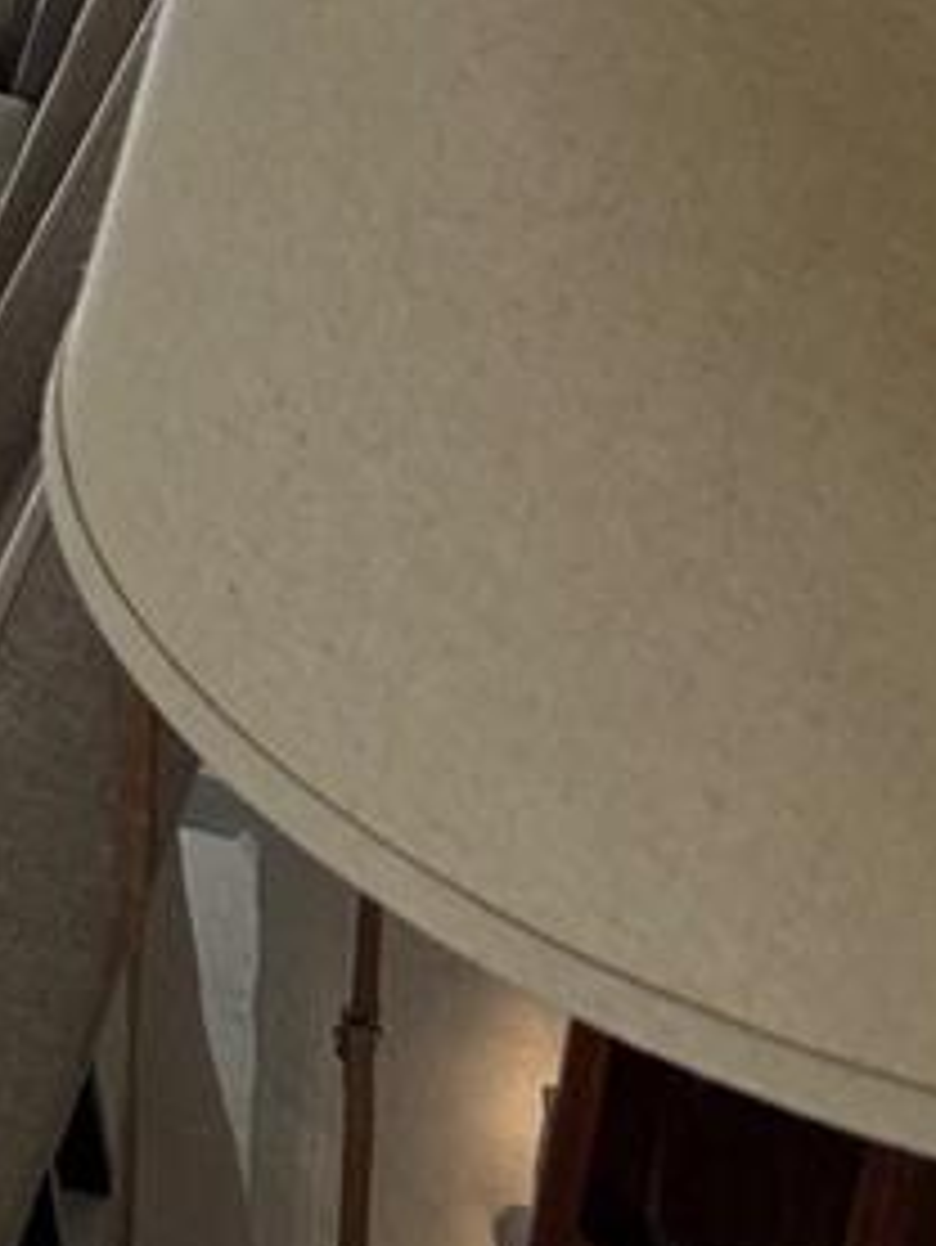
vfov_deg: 15.1
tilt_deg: -4.7
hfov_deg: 12.9
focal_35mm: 104
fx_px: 3747
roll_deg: -2.0
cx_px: -729
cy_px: -1277
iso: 200
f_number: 1.78
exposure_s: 1/88
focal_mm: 6.76
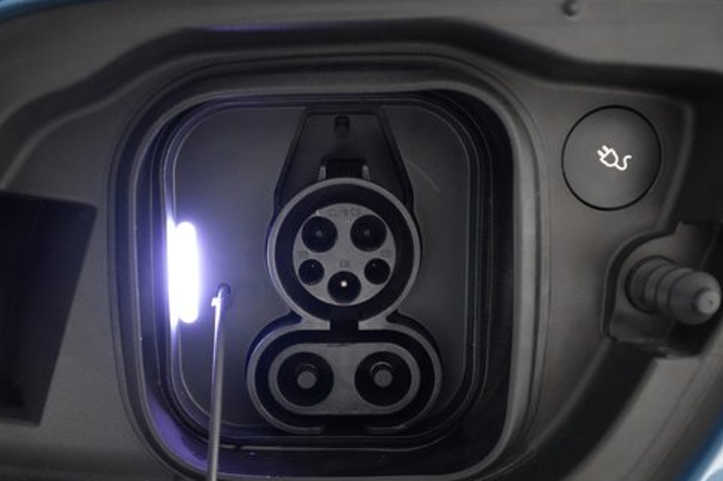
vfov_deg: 35.8
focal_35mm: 37
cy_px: 290
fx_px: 743
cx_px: 312
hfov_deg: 51.8
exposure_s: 1/100
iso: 10000
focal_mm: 28
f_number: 4.5
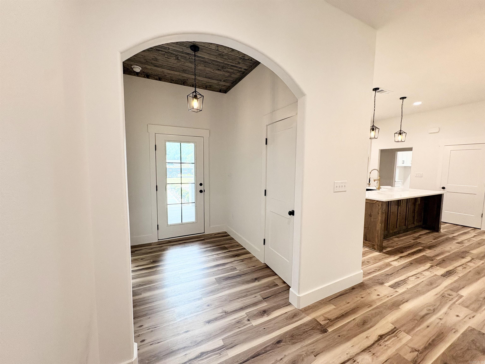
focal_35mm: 14
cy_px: 182
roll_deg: -0.1
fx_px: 196
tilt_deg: -3.4
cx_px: 242
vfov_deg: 85.7
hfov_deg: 102.1
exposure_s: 1/120
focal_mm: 2.22
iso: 200
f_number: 2.2
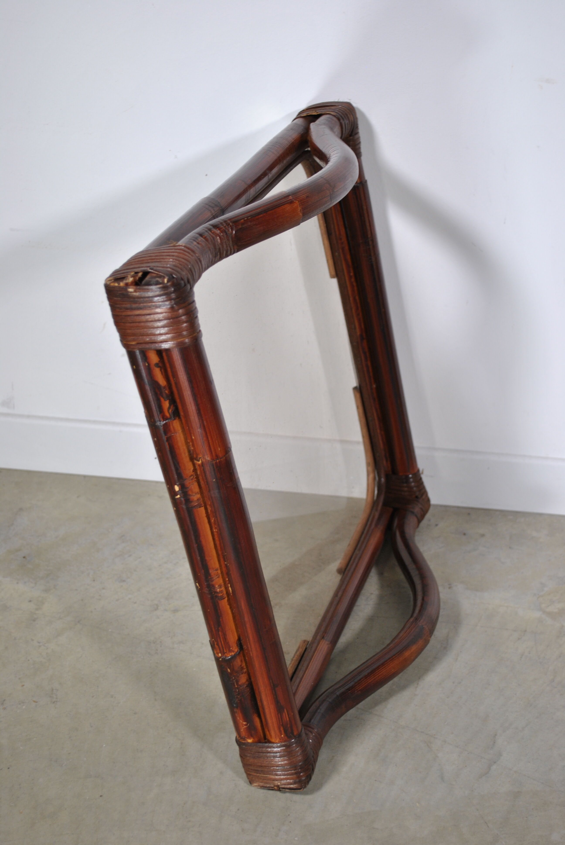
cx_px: 282
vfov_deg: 37.8
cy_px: 422
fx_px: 1232
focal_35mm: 52
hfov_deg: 25.8
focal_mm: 35
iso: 200
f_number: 5
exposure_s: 1/30
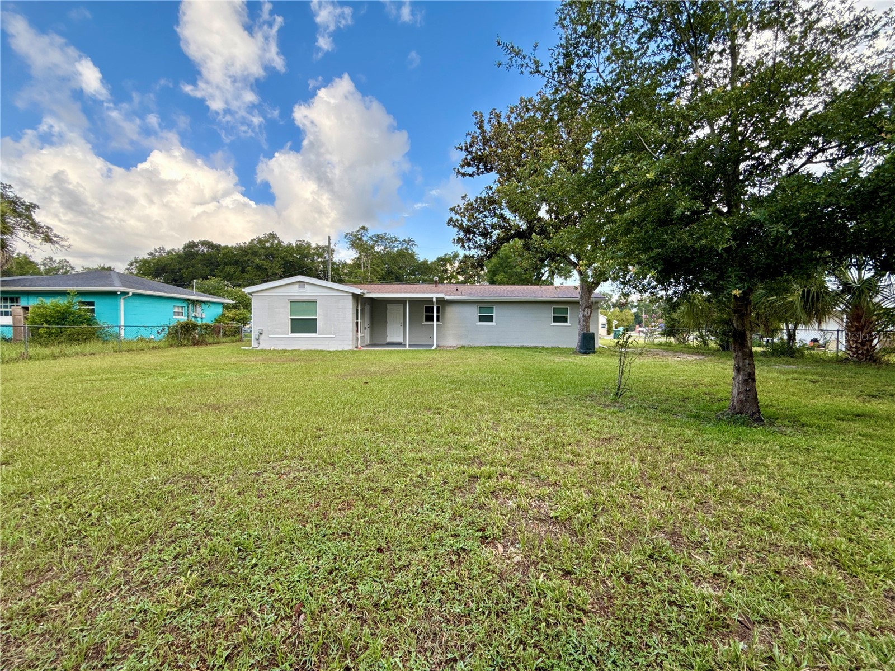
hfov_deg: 102.1
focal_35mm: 14
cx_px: 448
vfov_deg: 85.7
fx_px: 362
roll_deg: -0.8
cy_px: 336
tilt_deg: -0.9
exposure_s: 1/355
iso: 64
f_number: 2.2
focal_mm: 2.22
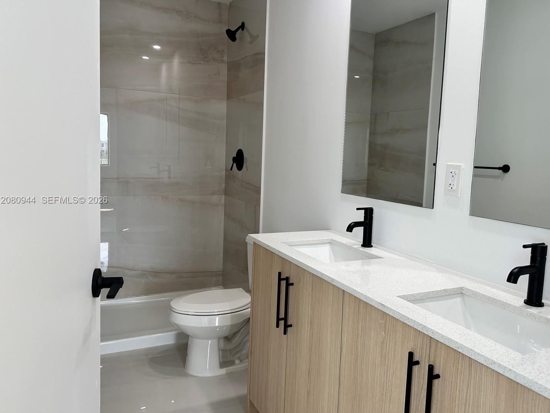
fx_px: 429
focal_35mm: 27
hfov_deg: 65.2
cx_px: 297
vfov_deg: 51.4
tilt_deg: -4.9
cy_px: 201
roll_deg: -1.5
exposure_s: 1/120
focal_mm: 6.86
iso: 100
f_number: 1.78
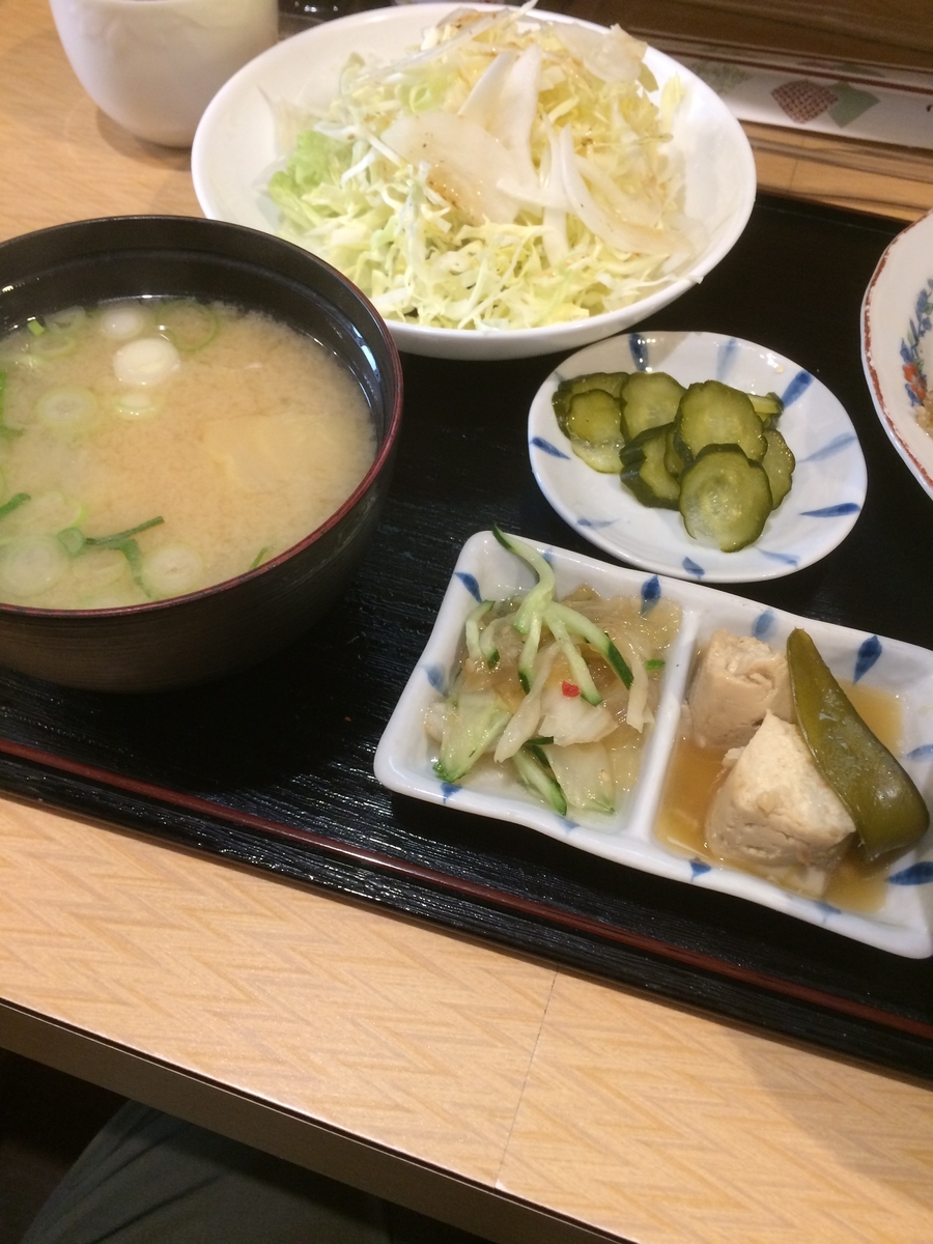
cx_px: 466
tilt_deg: -56.8
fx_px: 1042
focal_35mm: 29
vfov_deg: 61.7
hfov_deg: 48.2
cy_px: 622
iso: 160
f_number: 2.2
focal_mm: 4.15
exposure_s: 1/30
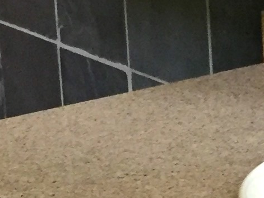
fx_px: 1533
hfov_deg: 9.6
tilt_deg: -13.3
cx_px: 354
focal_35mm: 201
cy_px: 27
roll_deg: +0.5
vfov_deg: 7.4
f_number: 2.2
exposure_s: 1/15
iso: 250
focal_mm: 4.15
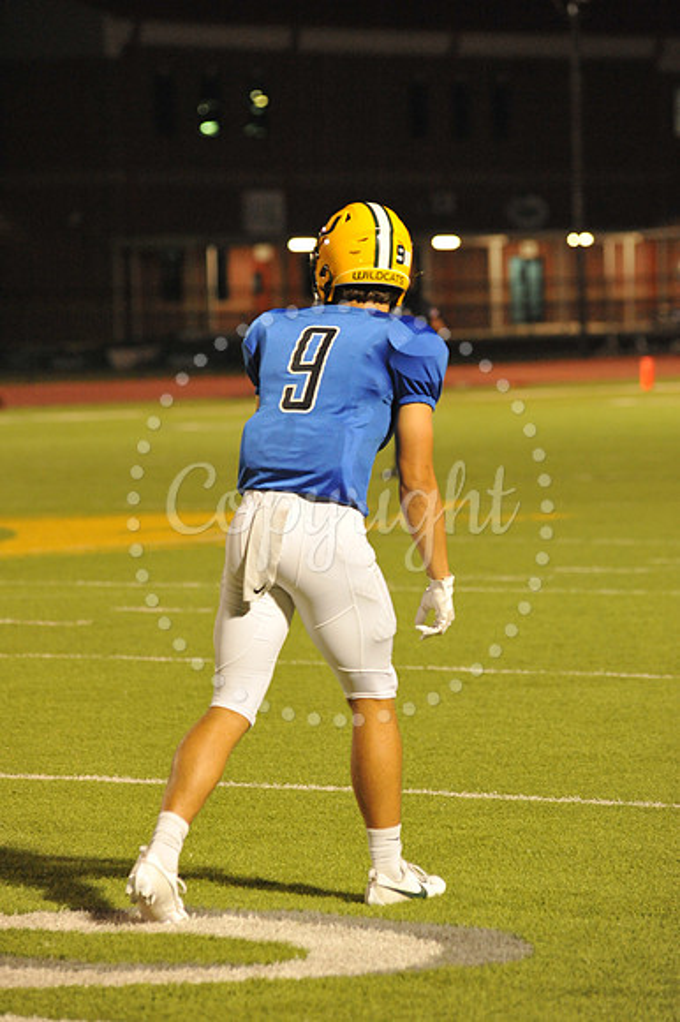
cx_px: 340
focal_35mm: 200
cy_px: 511
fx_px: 5673
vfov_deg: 10.3
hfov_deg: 6.9
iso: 5000
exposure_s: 1/200
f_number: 5.6
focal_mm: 200
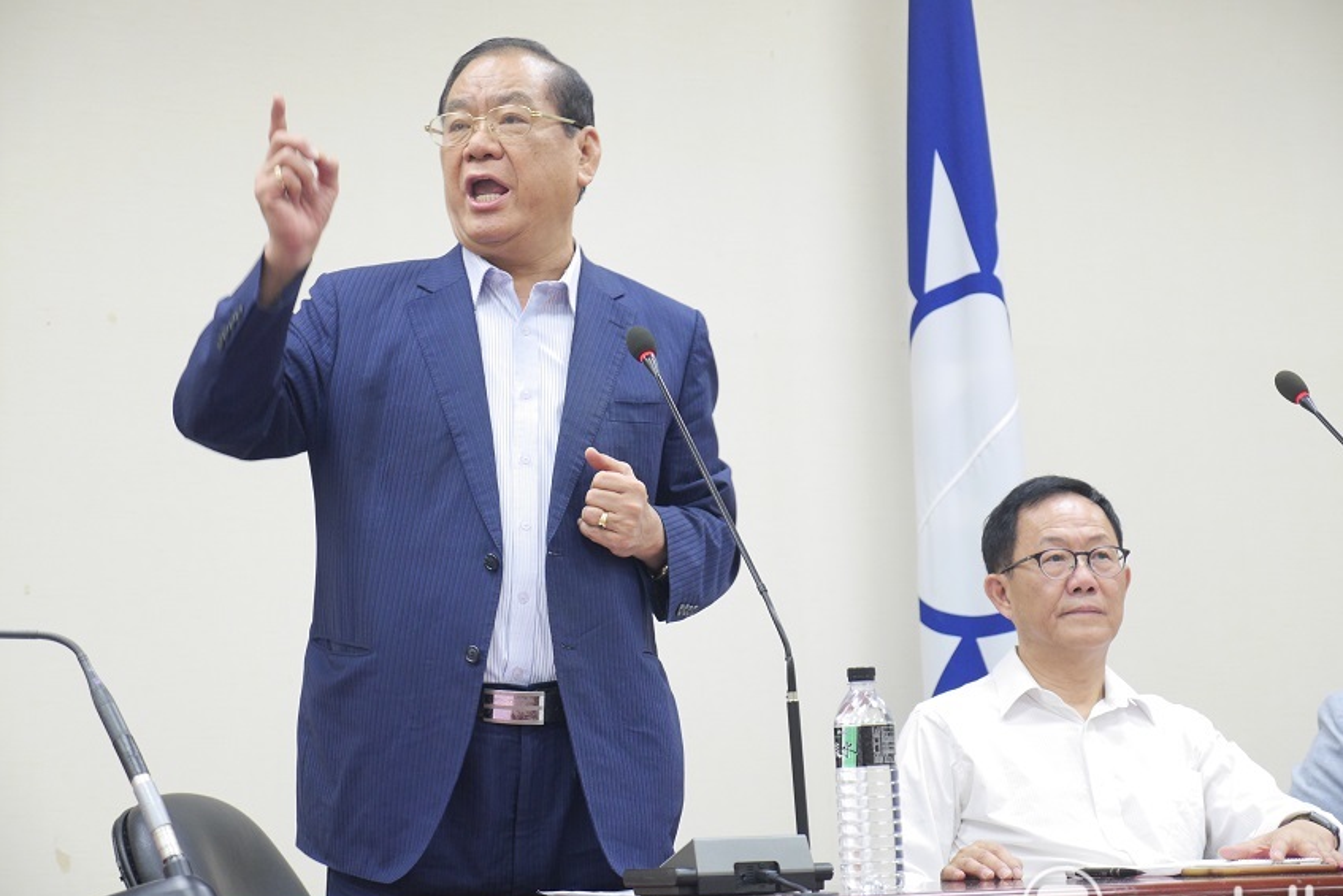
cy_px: 454
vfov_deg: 18.7
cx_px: 672
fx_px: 2724
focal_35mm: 73
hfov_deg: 27.7
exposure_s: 1/80
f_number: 2.8
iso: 1000
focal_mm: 35
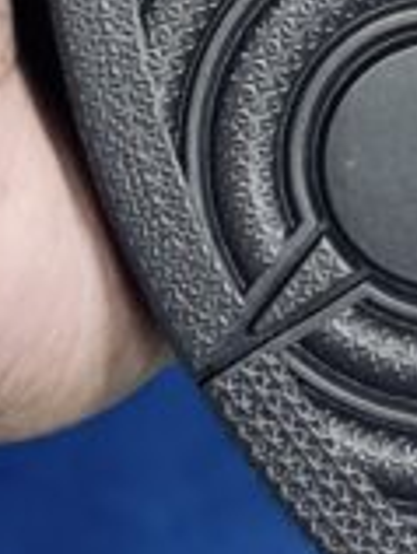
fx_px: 4533
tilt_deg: -58.1
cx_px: 354
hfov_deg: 5.3
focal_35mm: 283
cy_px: -419
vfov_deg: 6.8
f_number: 1.78
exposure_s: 1/100
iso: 160
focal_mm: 6.86
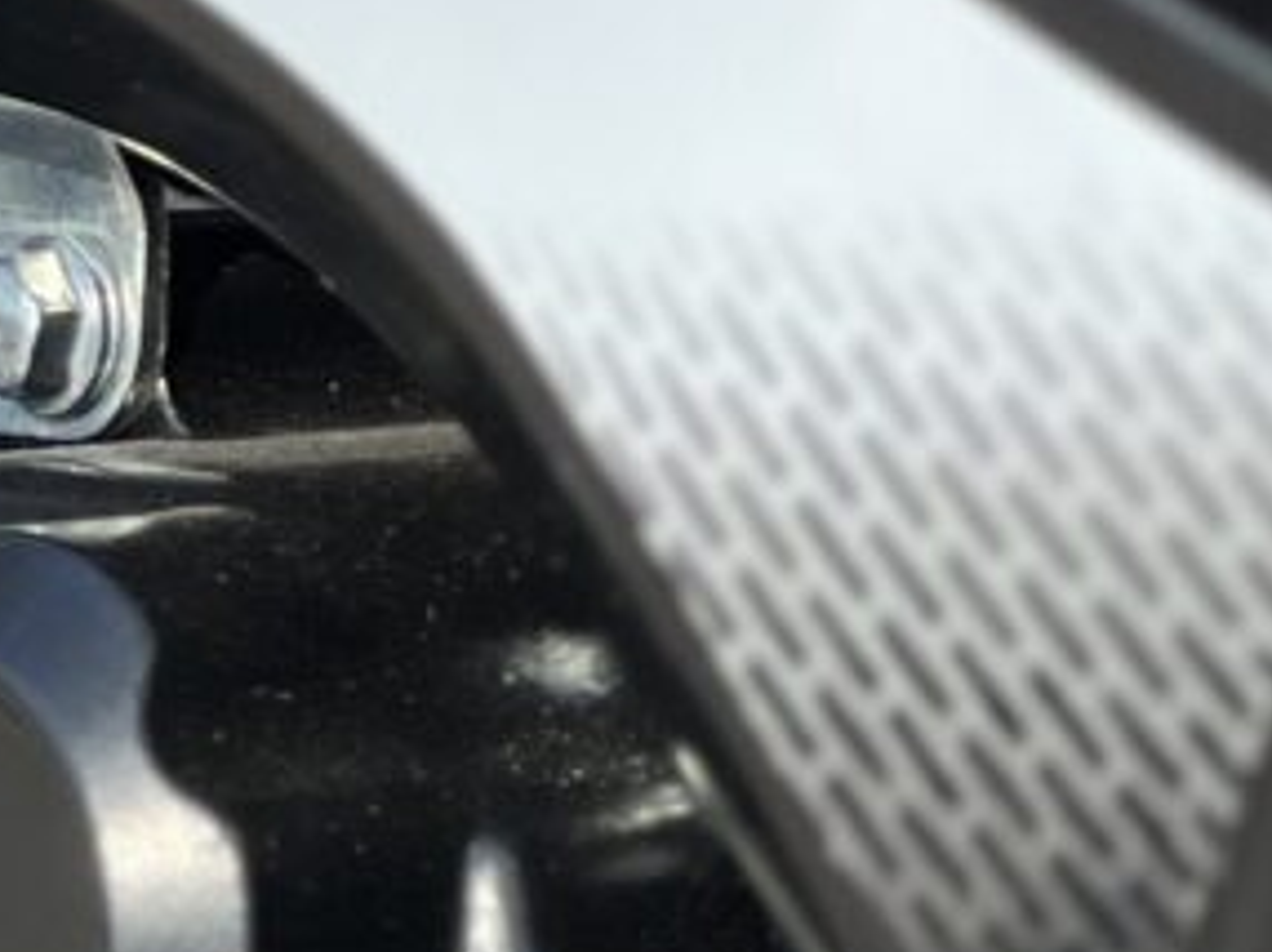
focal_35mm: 414
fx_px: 15200
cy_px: 1090
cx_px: -1423
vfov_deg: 3.6
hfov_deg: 4.7
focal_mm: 9
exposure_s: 1/286
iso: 25
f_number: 2.8
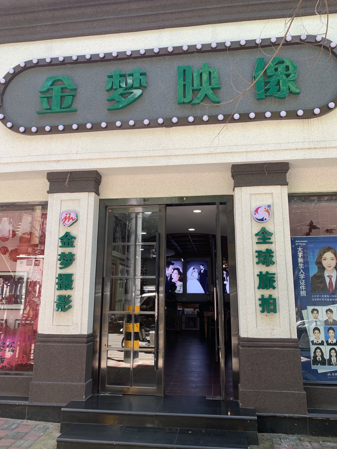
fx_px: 337
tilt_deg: +11.7
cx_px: 168
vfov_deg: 67.3
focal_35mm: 26
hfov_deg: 53.1
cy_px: 224
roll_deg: -0.4
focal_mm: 4.25
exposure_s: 1/122
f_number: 1.8
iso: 25
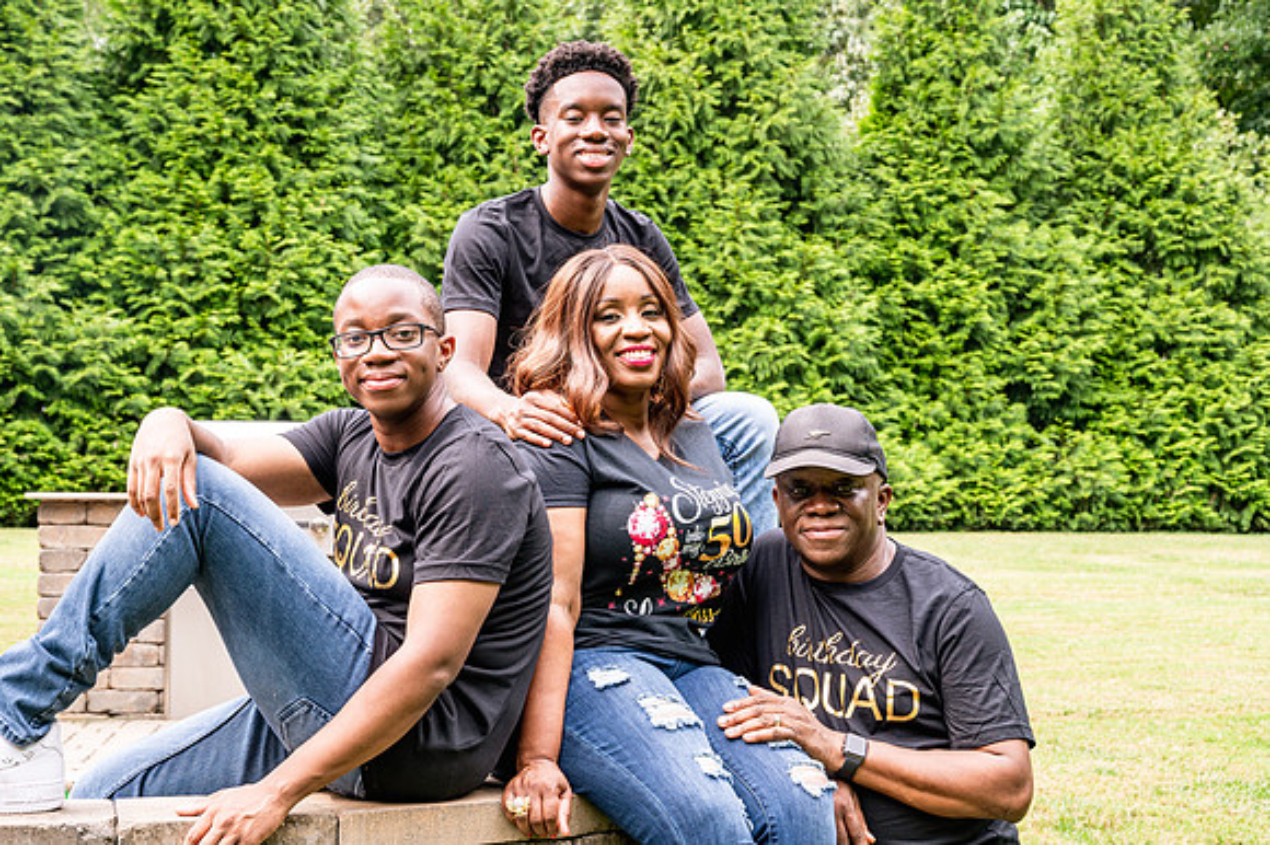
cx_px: 635
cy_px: 422
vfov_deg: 23.4
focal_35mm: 58
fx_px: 2045
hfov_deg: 34.5
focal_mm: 58
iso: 400
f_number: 8
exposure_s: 1/125
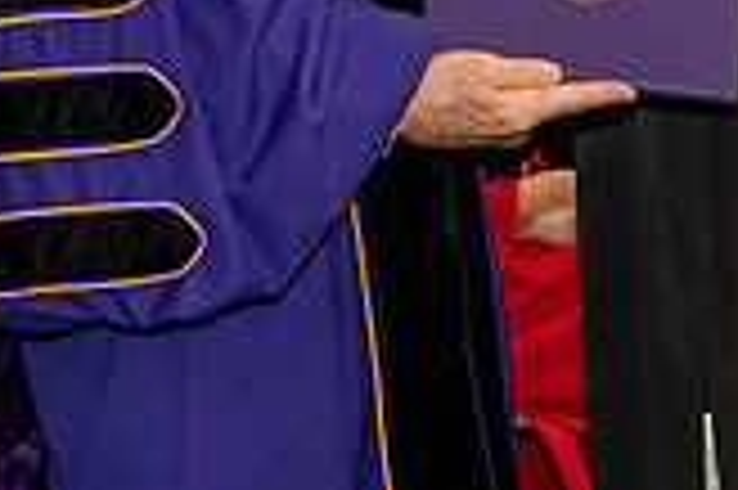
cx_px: 297
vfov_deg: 5.4
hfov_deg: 8.3
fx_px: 5079
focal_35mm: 248
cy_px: -371
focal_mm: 70
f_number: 5
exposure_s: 1/200
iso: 2500
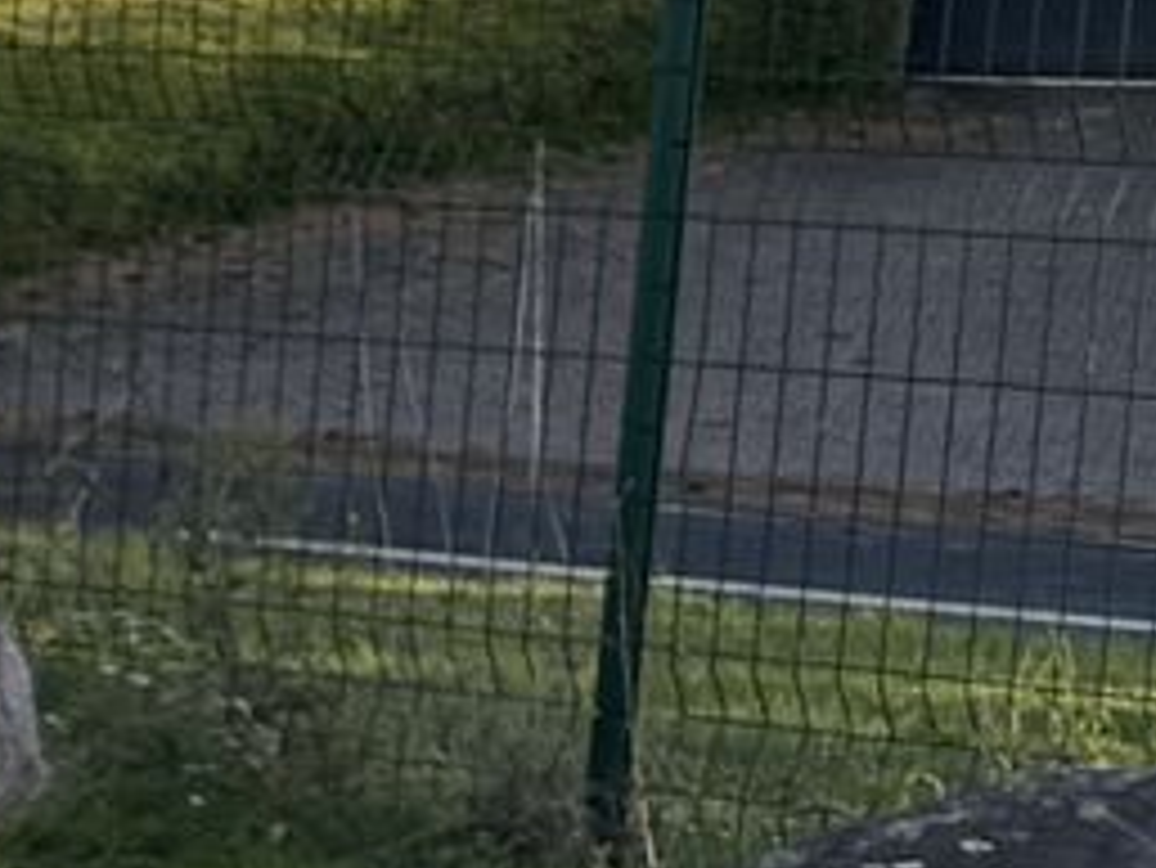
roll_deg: +0.8
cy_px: 908
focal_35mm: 191
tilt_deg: -9.5
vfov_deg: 7.7
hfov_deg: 7.8
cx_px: -3090
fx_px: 6381
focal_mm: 6.76
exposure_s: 1/1767
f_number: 1.78
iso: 80
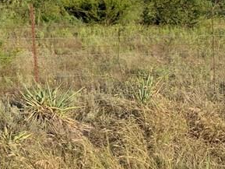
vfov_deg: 16.1
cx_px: -80
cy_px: 82
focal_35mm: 92
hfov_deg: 19.4
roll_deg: +2.1
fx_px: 598
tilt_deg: -5.4
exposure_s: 1/1610
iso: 25
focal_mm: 4.25
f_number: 1.8
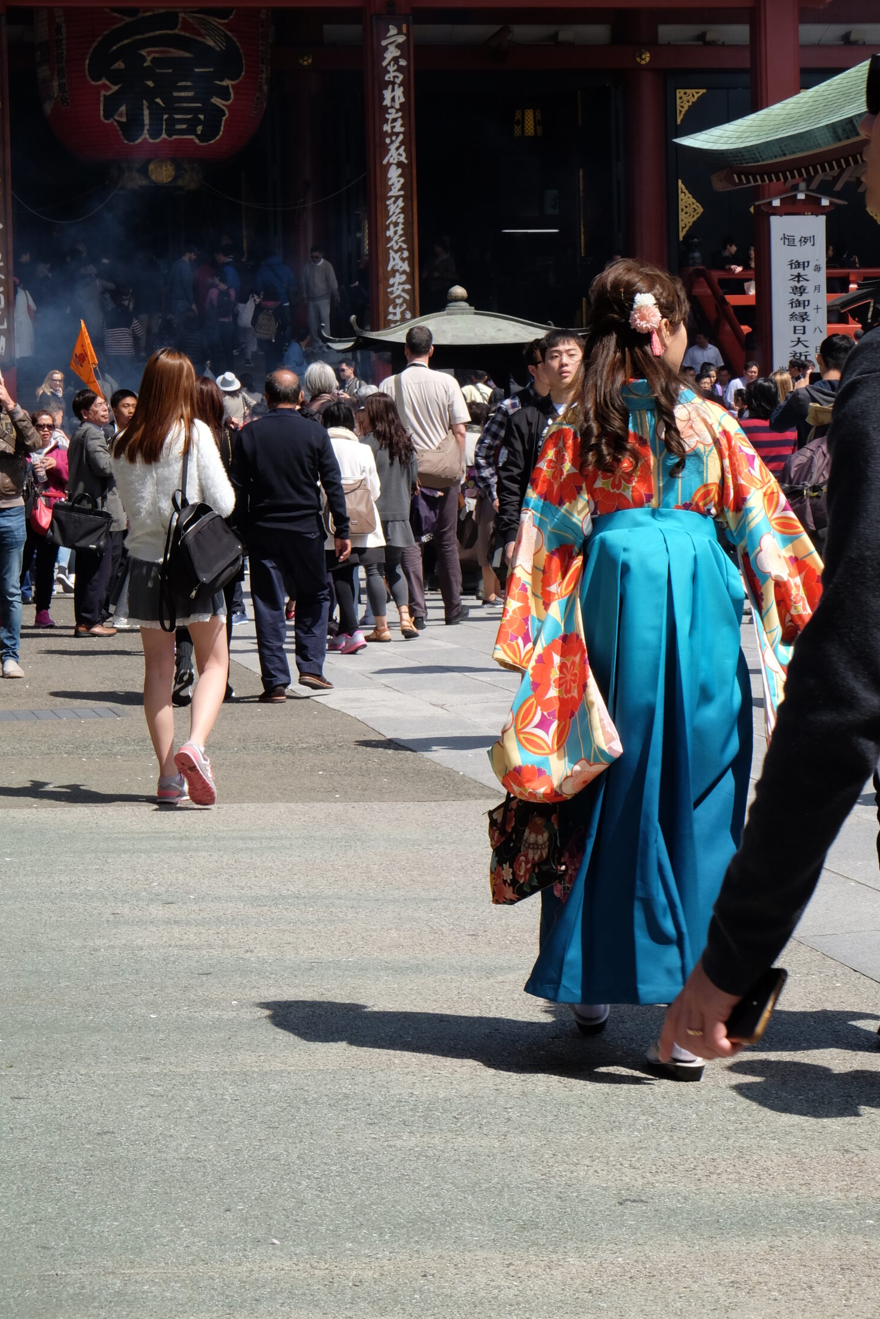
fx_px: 3519
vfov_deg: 21.2
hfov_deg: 14.3
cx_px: 497
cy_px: 570
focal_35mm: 96
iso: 400
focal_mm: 55
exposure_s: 1/180
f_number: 16
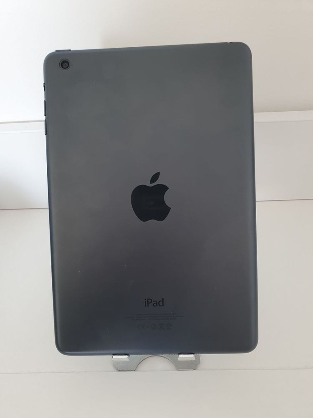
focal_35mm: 26
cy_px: 209
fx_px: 313
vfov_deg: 67.3
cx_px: 156
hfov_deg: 53.1
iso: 200
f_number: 2.4
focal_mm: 4.32
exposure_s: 1/60
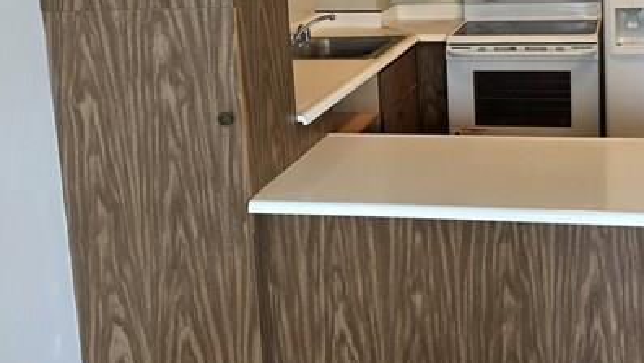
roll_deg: +0.4
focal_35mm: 51
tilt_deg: -9.2
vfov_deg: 23.0
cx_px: 441
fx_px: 871
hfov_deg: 40.0
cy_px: 47
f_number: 2.2
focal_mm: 4.15
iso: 64
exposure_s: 1/15
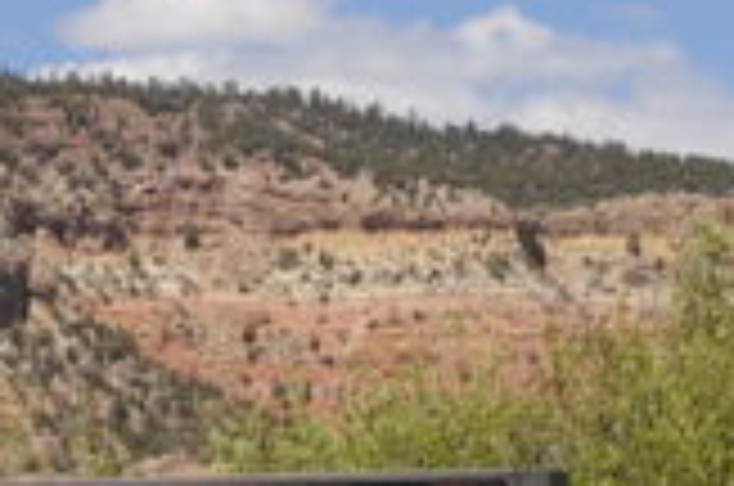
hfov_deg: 8.2
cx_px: -450
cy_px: 1094
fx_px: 5006
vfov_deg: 5.4
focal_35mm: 246
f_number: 10
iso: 200
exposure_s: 1/320
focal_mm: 50
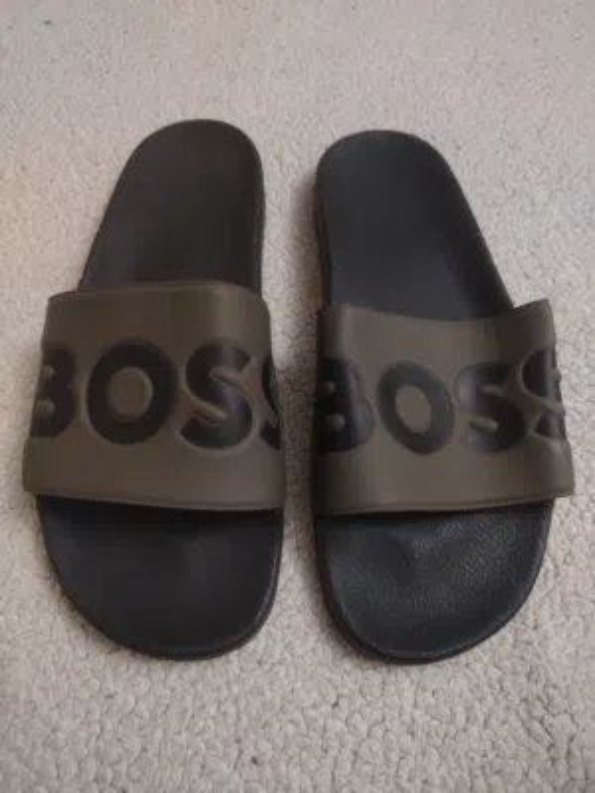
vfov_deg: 71.6
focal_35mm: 24
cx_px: 298
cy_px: 396
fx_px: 550
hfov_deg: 56.8
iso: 2494
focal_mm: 5.25
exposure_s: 1/33.3
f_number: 1.75
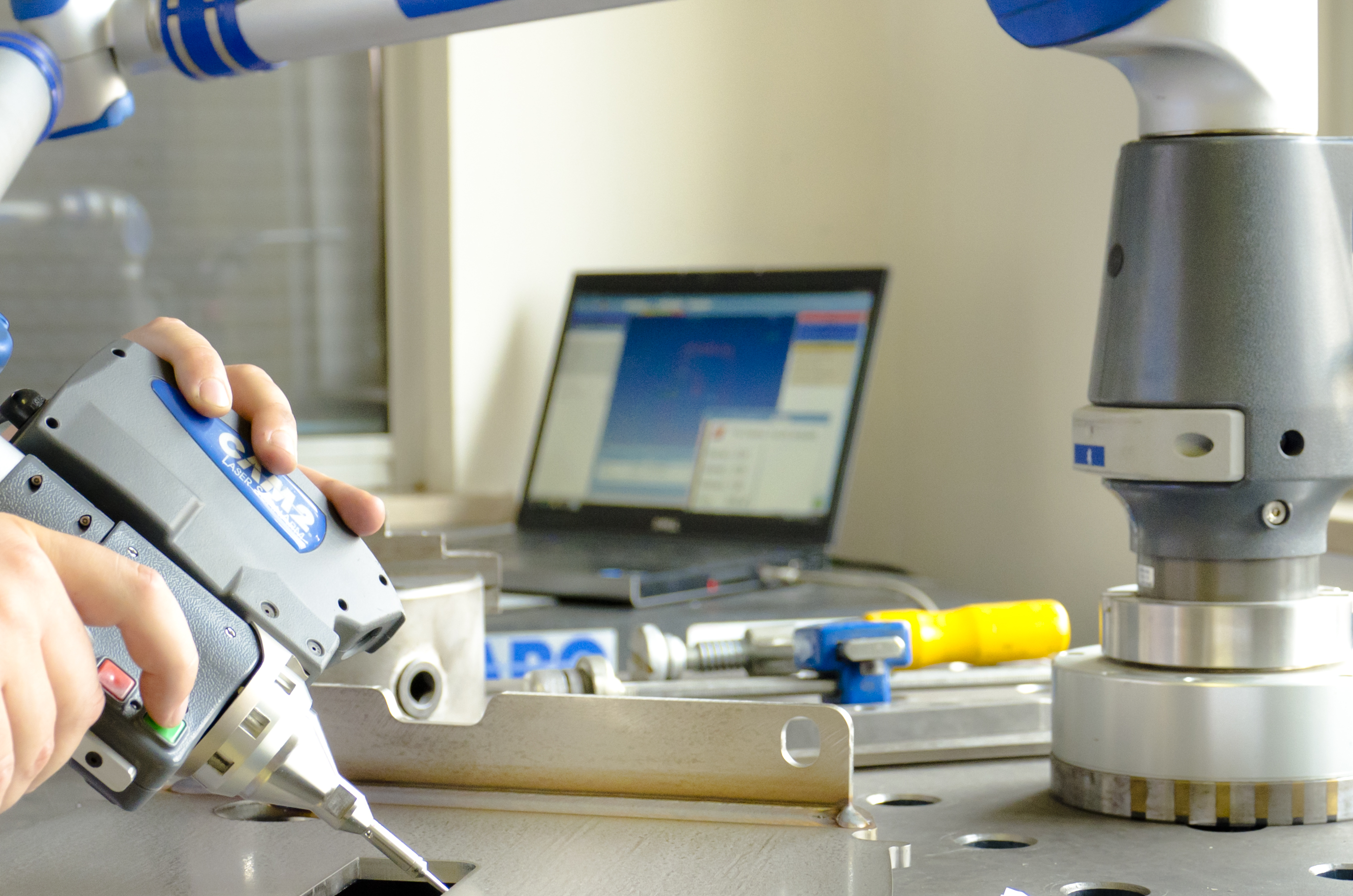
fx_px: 2625
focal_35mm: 70
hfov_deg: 28.9
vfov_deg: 19.4
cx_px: 655
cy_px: 475
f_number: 4
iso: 400
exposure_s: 1/125
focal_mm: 26
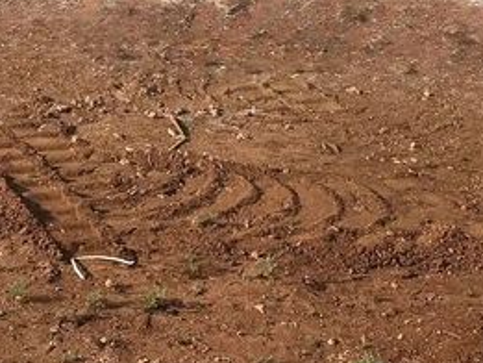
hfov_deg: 20.4
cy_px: -328
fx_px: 1312
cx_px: 48
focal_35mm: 94
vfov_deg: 13.7
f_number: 1.78
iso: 80
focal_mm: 6.76
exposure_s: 1/4975
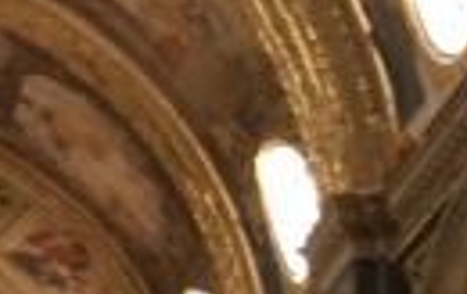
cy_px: 276
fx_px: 2322
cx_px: -115
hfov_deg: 11.2
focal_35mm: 182
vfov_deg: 7.2
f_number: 2.6
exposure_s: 1/20
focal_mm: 5.8
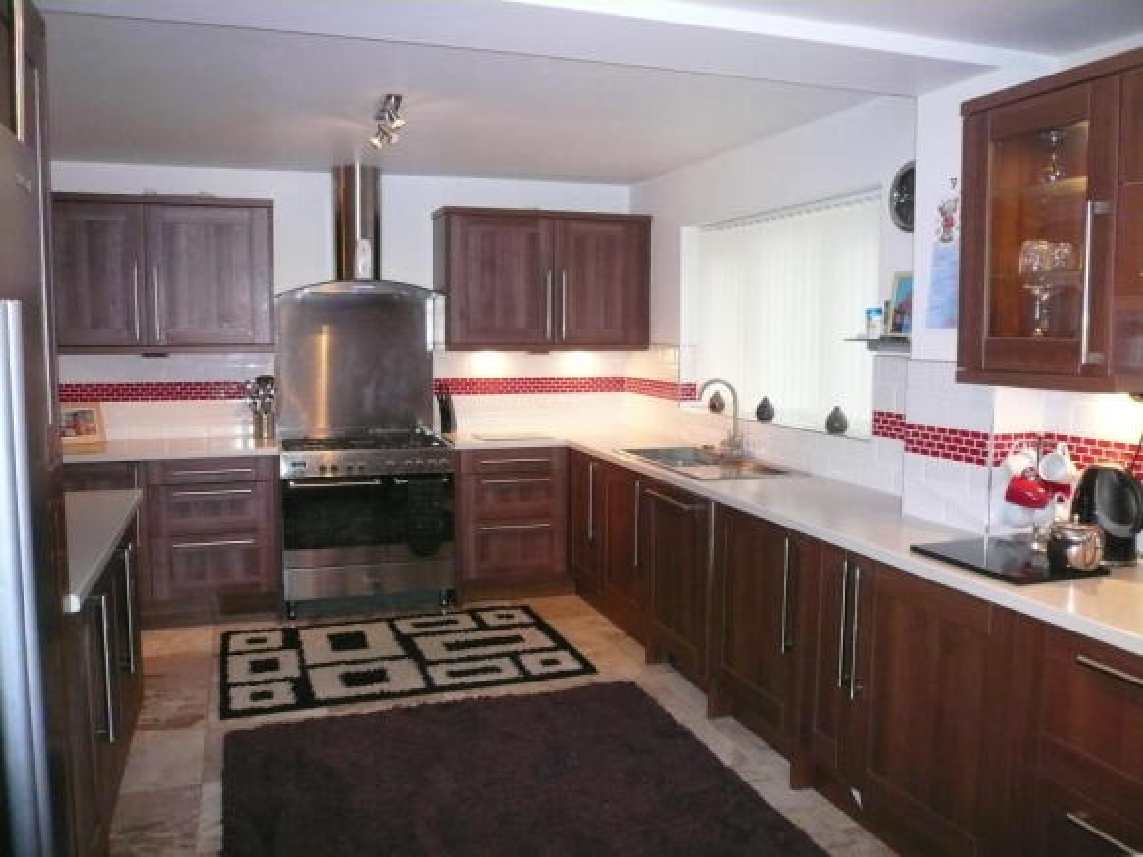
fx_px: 924
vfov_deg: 49.7
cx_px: 572
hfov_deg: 63.5
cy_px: 428
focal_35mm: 28
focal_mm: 4.6
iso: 400
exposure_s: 1/30
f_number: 2.8
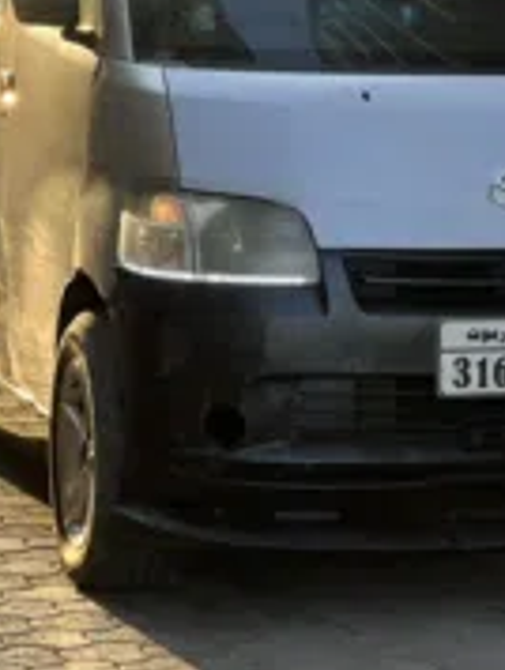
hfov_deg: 8.6
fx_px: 3357
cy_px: 132
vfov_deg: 11.4
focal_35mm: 173
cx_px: 328
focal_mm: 9
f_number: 2.8
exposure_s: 1/121
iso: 64
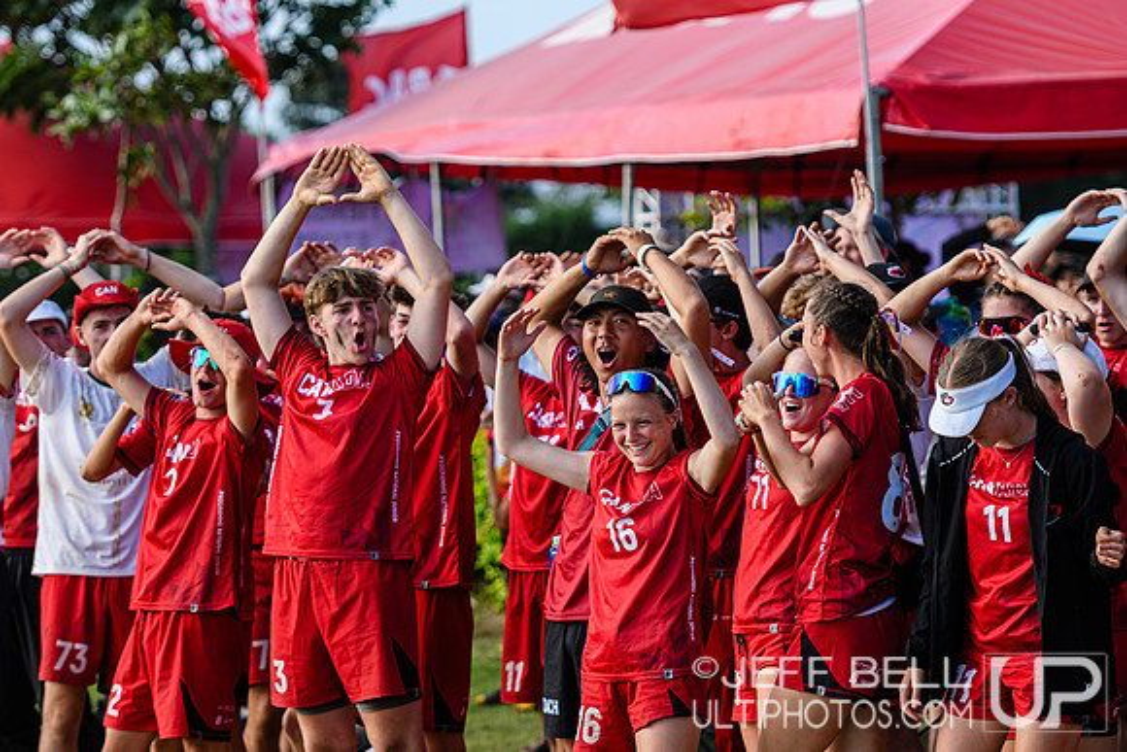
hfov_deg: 10.5
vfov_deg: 7.0
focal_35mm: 195
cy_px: 376
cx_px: 564
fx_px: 6106
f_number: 3.2
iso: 180
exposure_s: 1/1000
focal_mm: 130
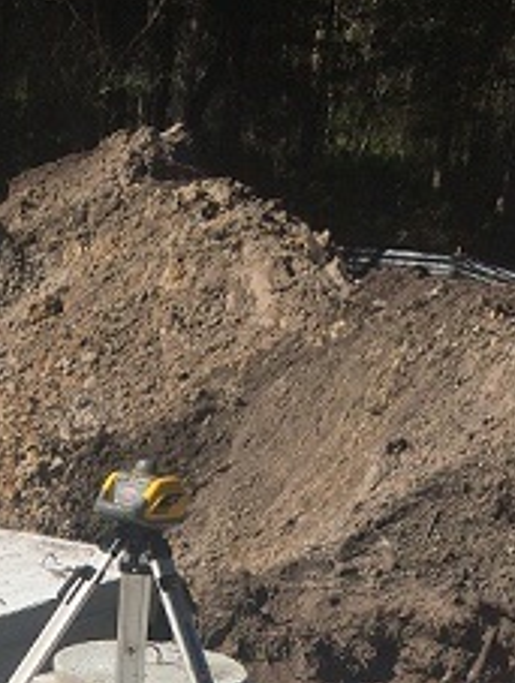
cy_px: 870
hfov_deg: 16.6
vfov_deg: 21.0
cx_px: -117
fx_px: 1681
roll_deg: -3.8
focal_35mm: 85
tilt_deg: -23.6
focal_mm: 4.15
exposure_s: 1/3731
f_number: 2.2
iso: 32
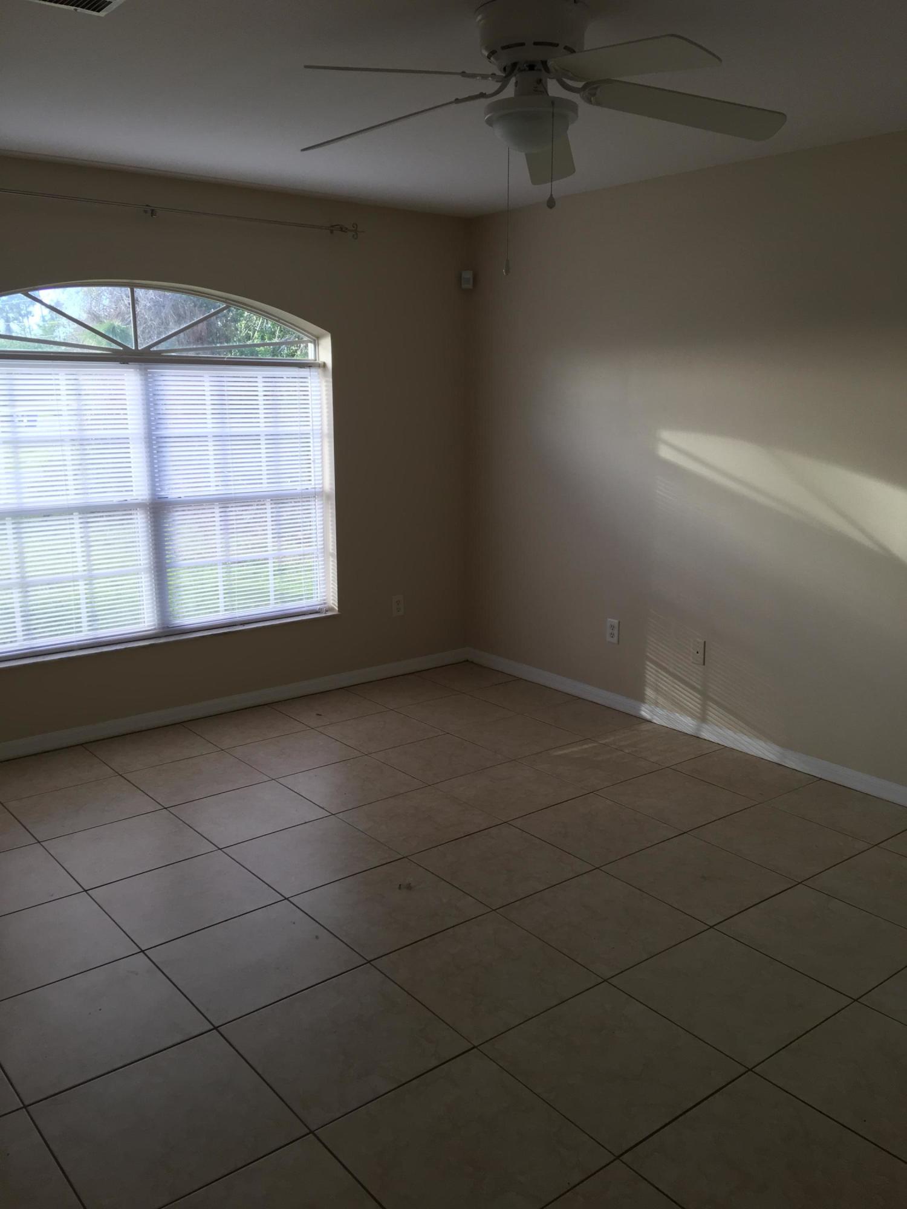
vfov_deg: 61.7
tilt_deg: -11.6
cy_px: 604
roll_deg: +0.5
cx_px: 454
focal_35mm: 29
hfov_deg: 48.2
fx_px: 1013
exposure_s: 1/120
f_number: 2.2
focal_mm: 4.15
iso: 40
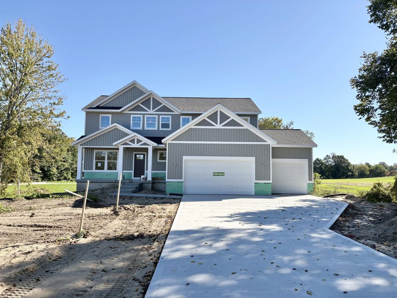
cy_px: 149
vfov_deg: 53.1
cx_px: 198
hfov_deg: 67.3
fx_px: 298
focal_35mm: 26
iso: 50
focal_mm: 5.96
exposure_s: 1/2865
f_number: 1.6
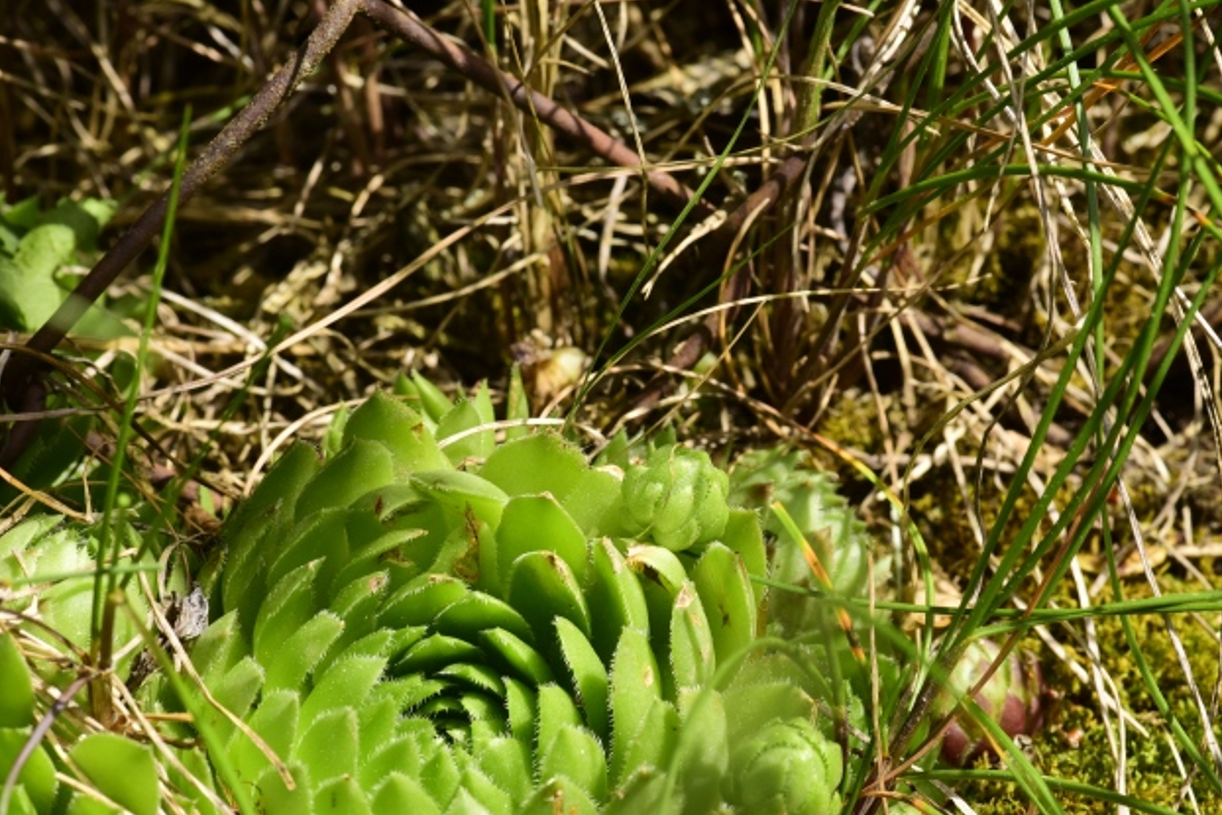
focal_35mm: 135
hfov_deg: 15.2
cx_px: 707
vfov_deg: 10.2
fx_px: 4583
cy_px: 493
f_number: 20
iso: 640
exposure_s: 1/320
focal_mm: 105
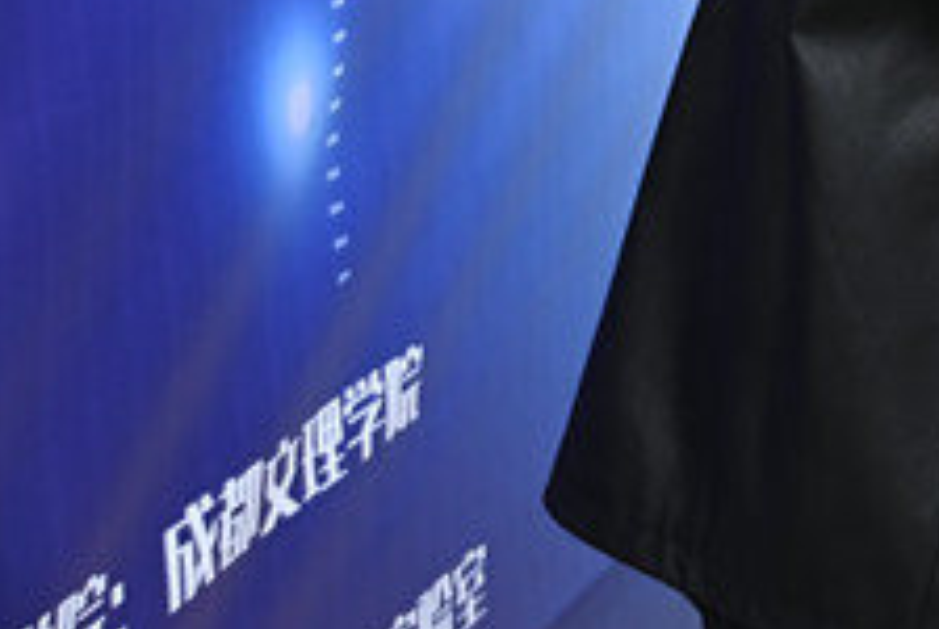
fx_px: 3630
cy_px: -480
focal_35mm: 139
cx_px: 1668
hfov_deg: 13.3
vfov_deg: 9.5
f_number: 3.8
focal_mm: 26
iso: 450
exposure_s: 1/125
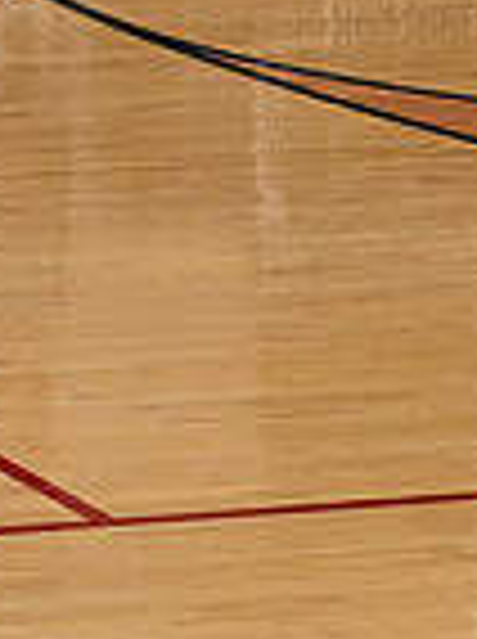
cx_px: -778
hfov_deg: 3.5
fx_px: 7611
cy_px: -200
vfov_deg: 4.8
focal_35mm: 413
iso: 5000
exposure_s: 1/400
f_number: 4
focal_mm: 70
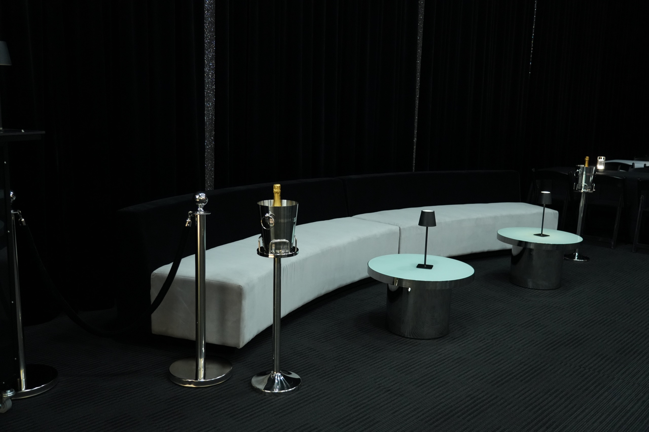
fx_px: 595
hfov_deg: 57.2
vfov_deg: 40.0
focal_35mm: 33
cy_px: 216
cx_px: 324
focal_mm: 33
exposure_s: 1/100
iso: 4000
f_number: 4
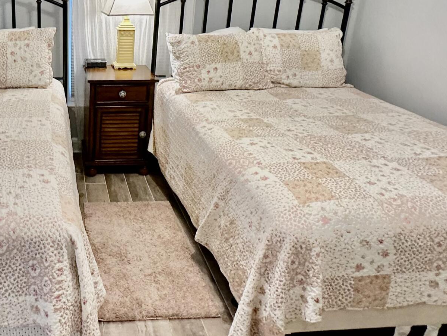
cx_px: 78
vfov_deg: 40.0
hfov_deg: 49.0
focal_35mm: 35
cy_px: 102
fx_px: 452
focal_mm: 2.22
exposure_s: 1/60
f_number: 2.2
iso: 250
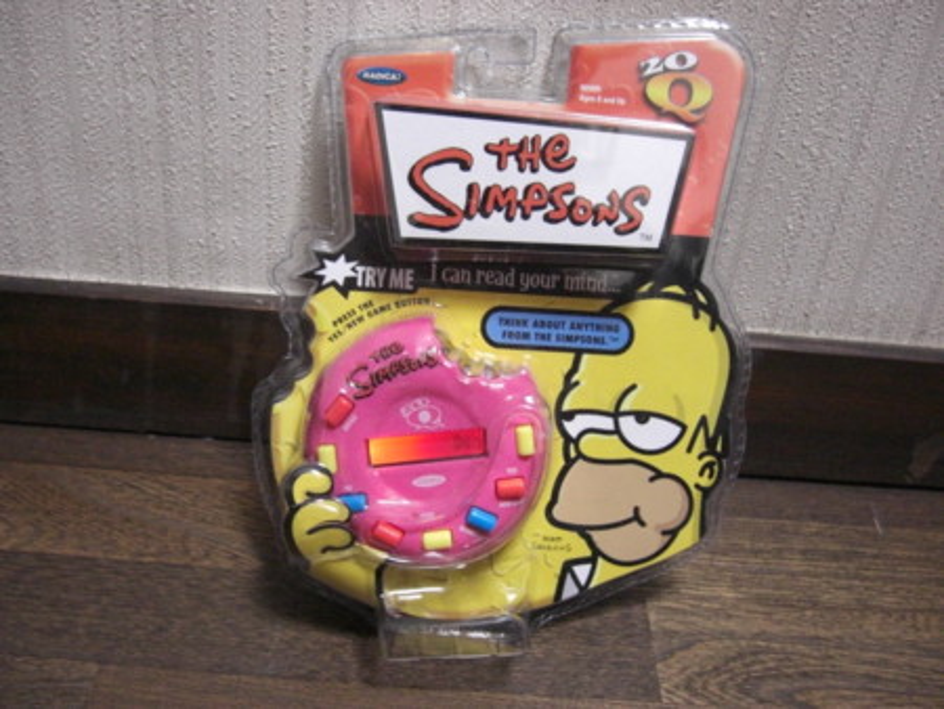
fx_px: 1037
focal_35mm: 38
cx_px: 472
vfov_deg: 37.8
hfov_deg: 49.0
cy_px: 354
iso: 800
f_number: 2.8
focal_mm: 7.9
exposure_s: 1/10
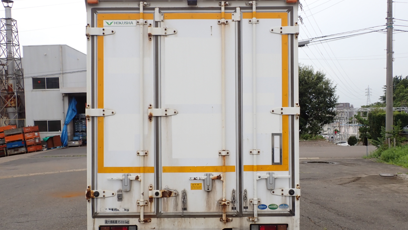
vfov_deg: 33.6
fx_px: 379
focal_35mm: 35
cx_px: 204
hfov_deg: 56.6
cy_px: 136
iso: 100
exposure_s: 1/800
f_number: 3.2
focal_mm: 5.79
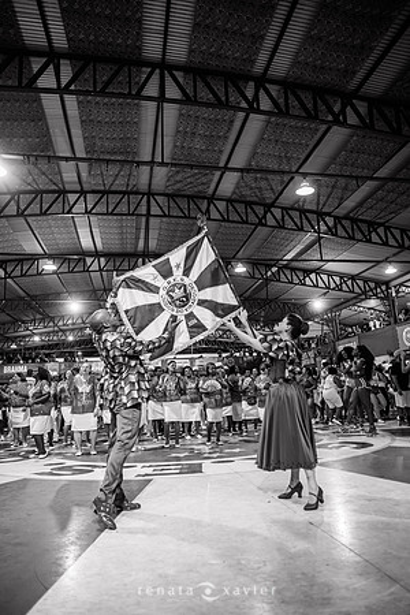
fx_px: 410
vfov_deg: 73.7
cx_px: 205
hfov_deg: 53.1
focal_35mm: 24
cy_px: 308
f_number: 1.8
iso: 1600
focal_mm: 24
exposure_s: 1/250
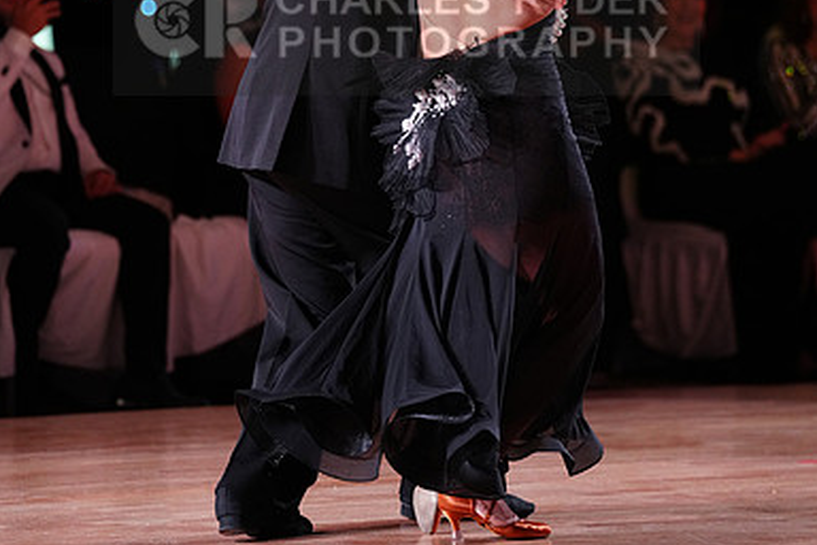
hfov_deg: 8.4
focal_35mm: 246
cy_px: 26
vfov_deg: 5.6
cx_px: 407
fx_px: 5582
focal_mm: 163
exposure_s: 1/400
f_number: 2.8
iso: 2500
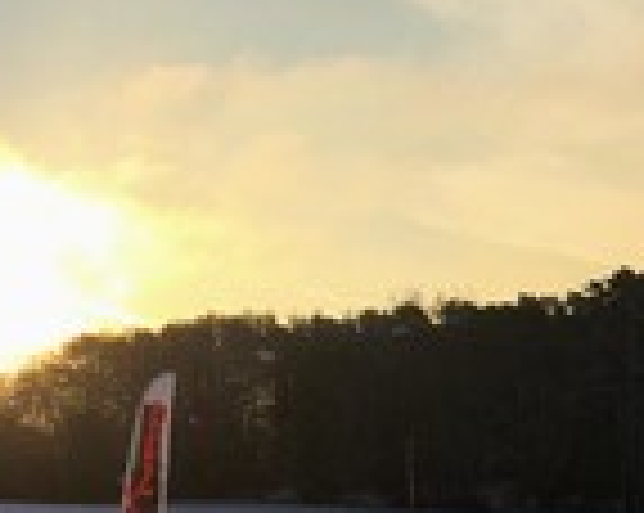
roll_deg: -0.1
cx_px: 775
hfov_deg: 18.4
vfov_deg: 15.2
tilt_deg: -0.1
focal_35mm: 99
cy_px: 547
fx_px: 1884
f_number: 2.2
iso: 32
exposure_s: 1/4115
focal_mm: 4.15
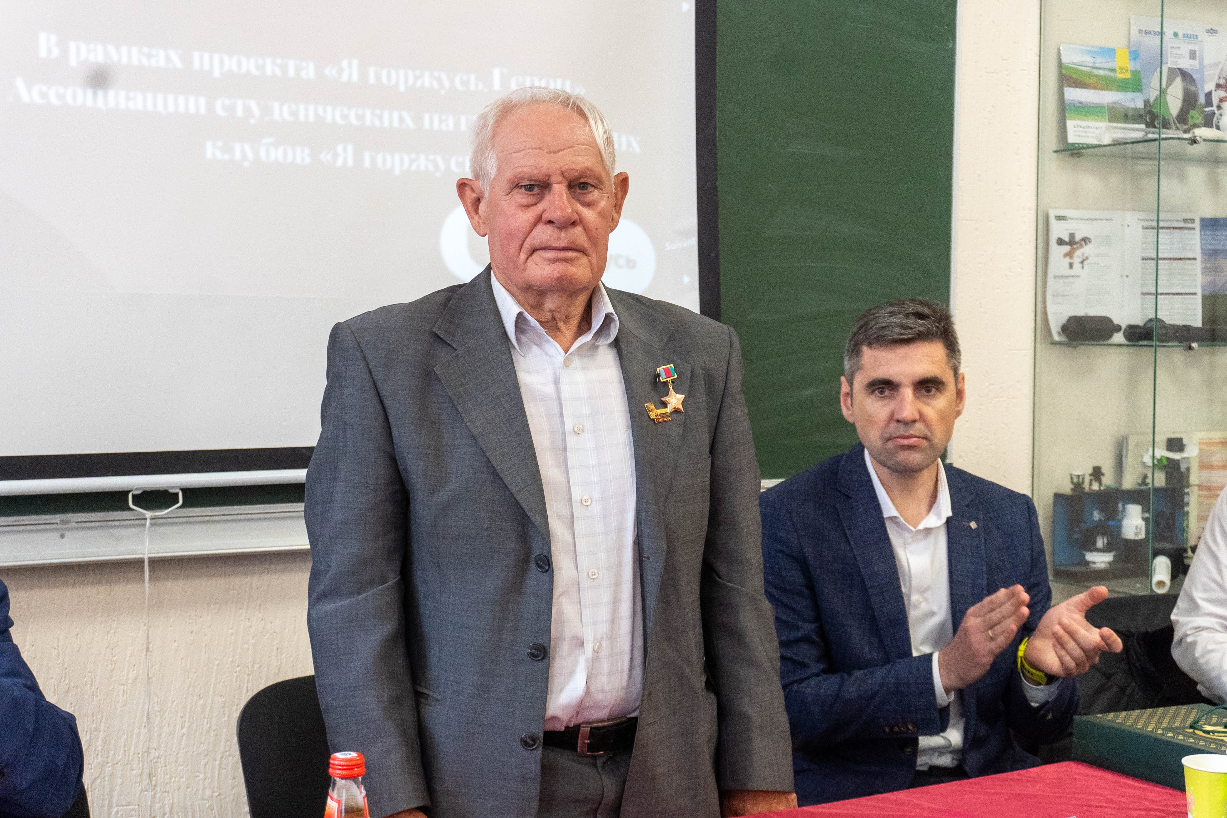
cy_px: 409
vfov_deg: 26.0
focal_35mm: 52
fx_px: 1772
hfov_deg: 38.2
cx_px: 614
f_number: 5.6
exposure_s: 1/200
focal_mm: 35
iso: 2500
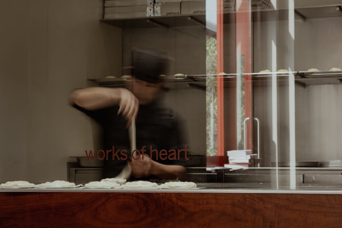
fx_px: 846
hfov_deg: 22.9
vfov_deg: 15.4
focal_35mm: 89
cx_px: 171
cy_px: 114
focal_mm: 89
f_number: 13
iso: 160
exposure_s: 1/4
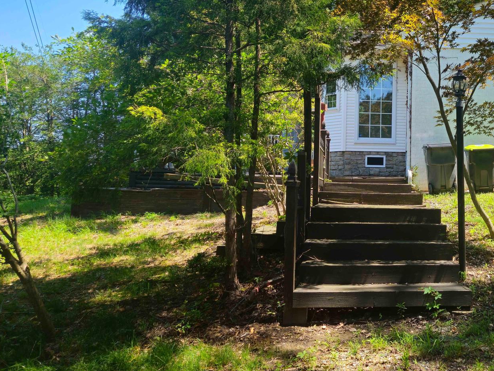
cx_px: 393
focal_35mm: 38
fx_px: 542
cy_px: 147
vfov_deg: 37.6
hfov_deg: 46.5
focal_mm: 5.4
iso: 25
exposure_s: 1/387
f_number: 1.8
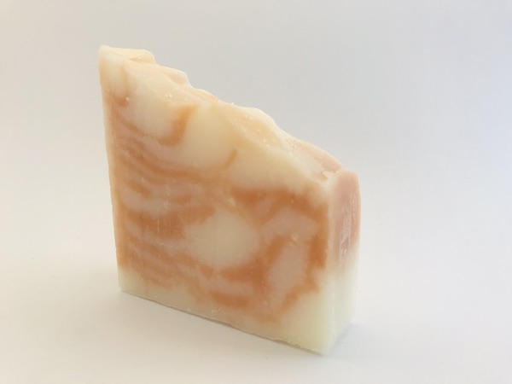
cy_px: 192
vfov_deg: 49.7
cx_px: 256
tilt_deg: -11.3
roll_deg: -0.8
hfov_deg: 63.4
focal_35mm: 28
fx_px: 414
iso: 32
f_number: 1.8
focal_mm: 3.99
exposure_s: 1/31
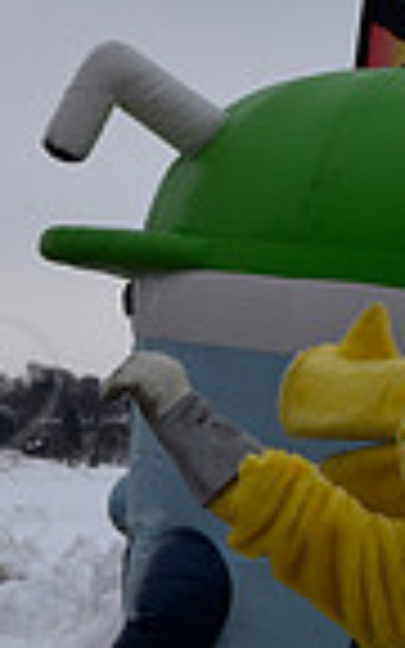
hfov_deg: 8.7
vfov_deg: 15.7
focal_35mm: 131
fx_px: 2313
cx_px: -688
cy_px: 605
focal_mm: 32
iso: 400
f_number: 11
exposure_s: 1/500
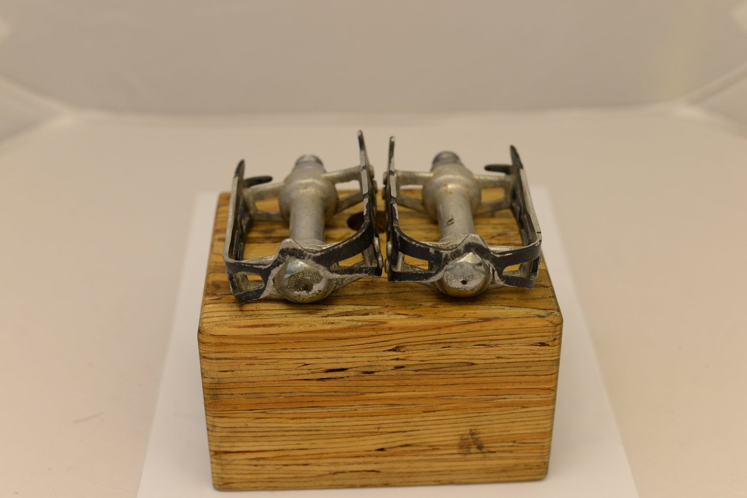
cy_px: 249
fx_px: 1038
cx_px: 374
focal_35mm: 50
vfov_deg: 27.0
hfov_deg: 39.6
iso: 500
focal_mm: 50
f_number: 5
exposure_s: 1/30
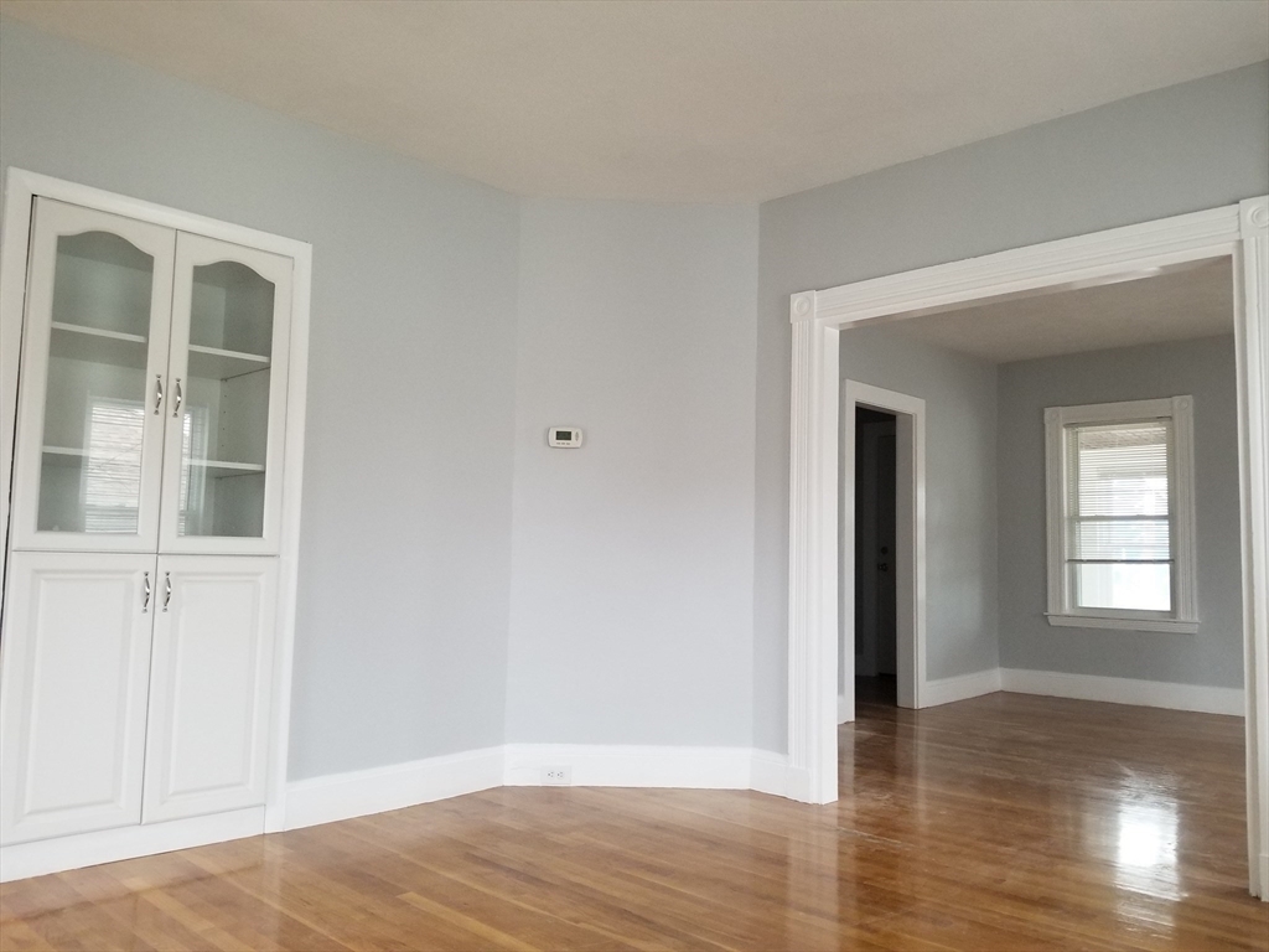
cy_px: 476
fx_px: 953
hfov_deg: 67.3
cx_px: 634
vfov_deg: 53.1
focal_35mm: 26
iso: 160
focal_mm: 4.3
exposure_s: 1/60
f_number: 1.7
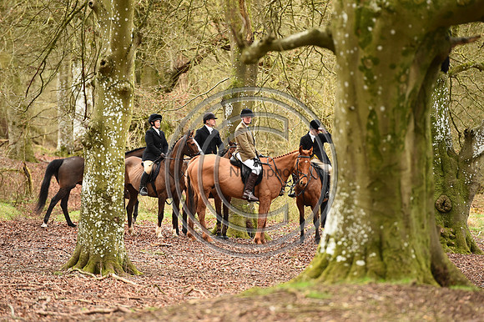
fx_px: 2687
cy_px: 161
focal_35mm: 200
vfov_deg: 6.9
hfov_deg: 10.3
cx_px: 242
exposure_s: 1/1250
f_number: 4
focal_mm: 200
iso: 2200
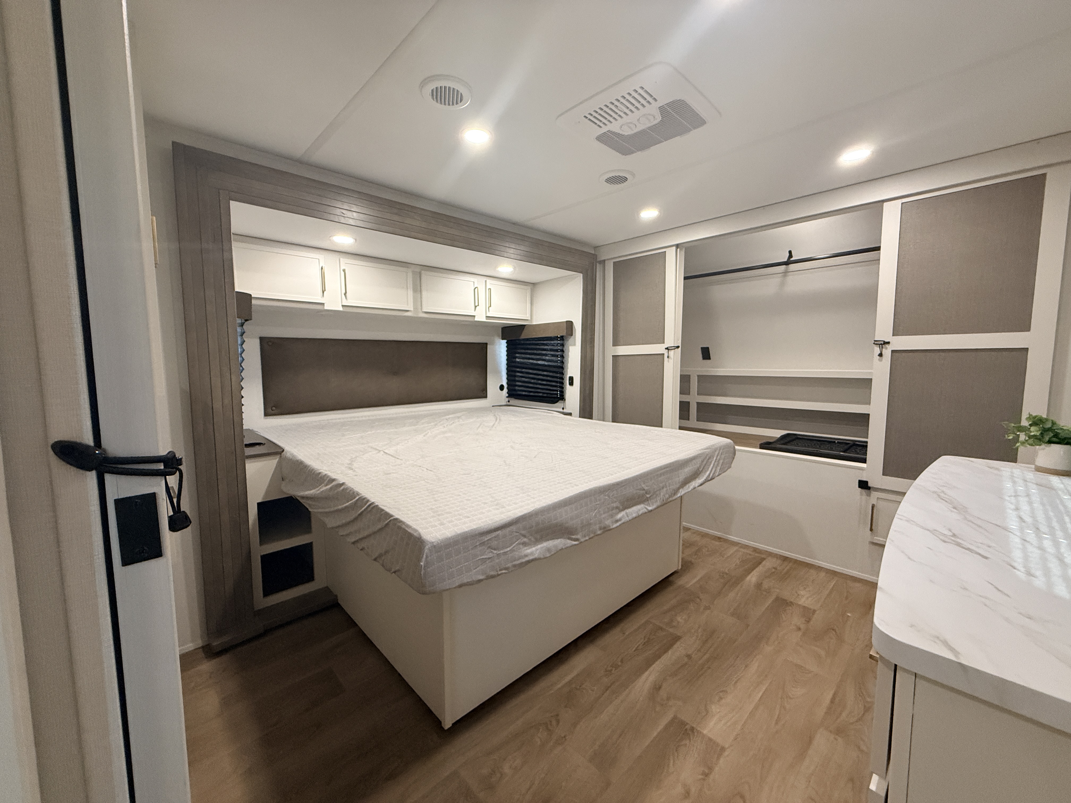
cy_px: 402
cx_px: 536
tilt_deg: -4.2
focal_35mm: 14
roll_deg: +0.0
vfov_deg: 85.7
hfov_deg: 102.1
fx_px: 433
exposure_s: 1/82
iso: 320
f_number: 2.2
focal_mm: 2.22
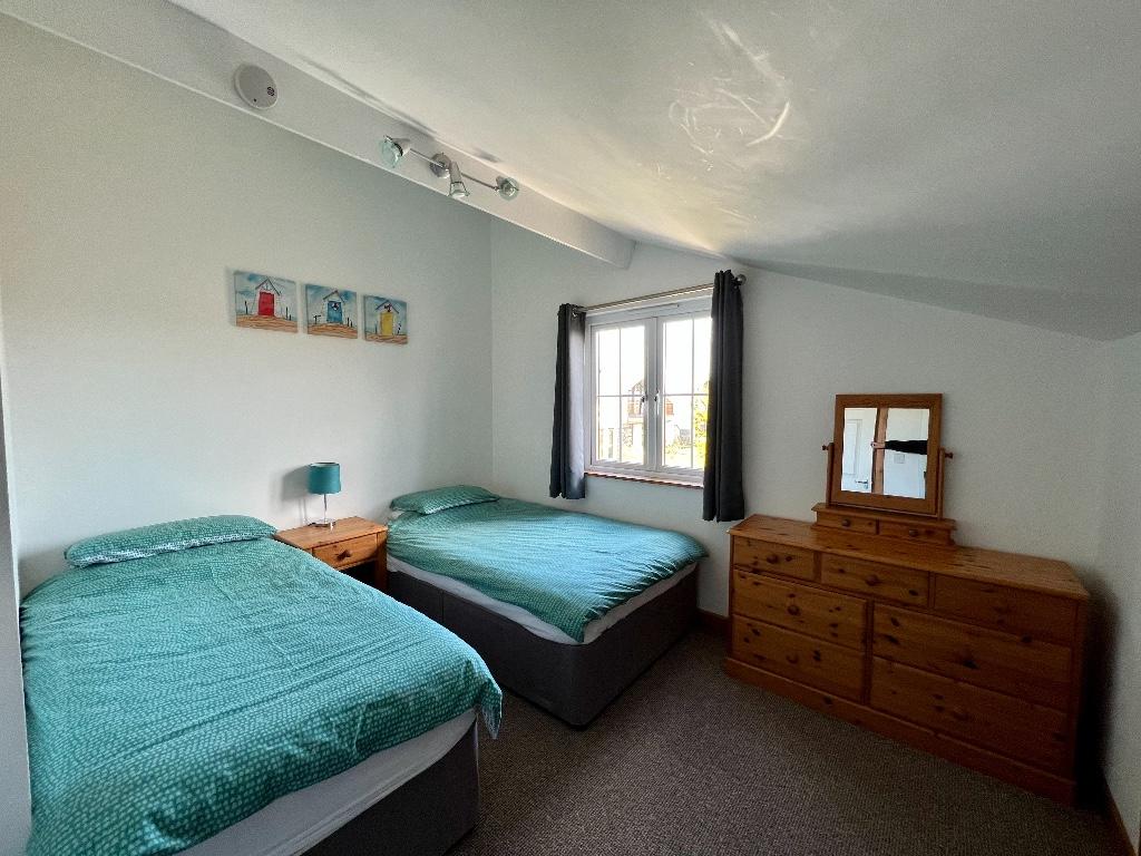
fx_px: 429
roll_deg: -0.1
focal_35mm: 13
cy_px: 428
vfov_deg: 89.9
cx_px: 570
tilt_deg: -2.1
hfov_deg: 106.2
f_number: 1.8
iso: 125
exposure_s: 1/100
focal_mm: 1.57
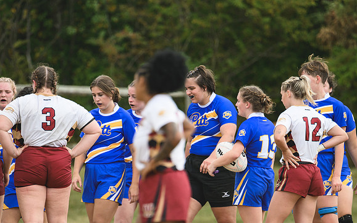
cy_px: 105
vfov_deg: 1.4
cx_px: 178
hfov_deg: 2.3
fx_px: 8949
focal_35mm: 920
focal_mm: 600
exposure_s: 1/1000
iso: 500
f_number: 6.3
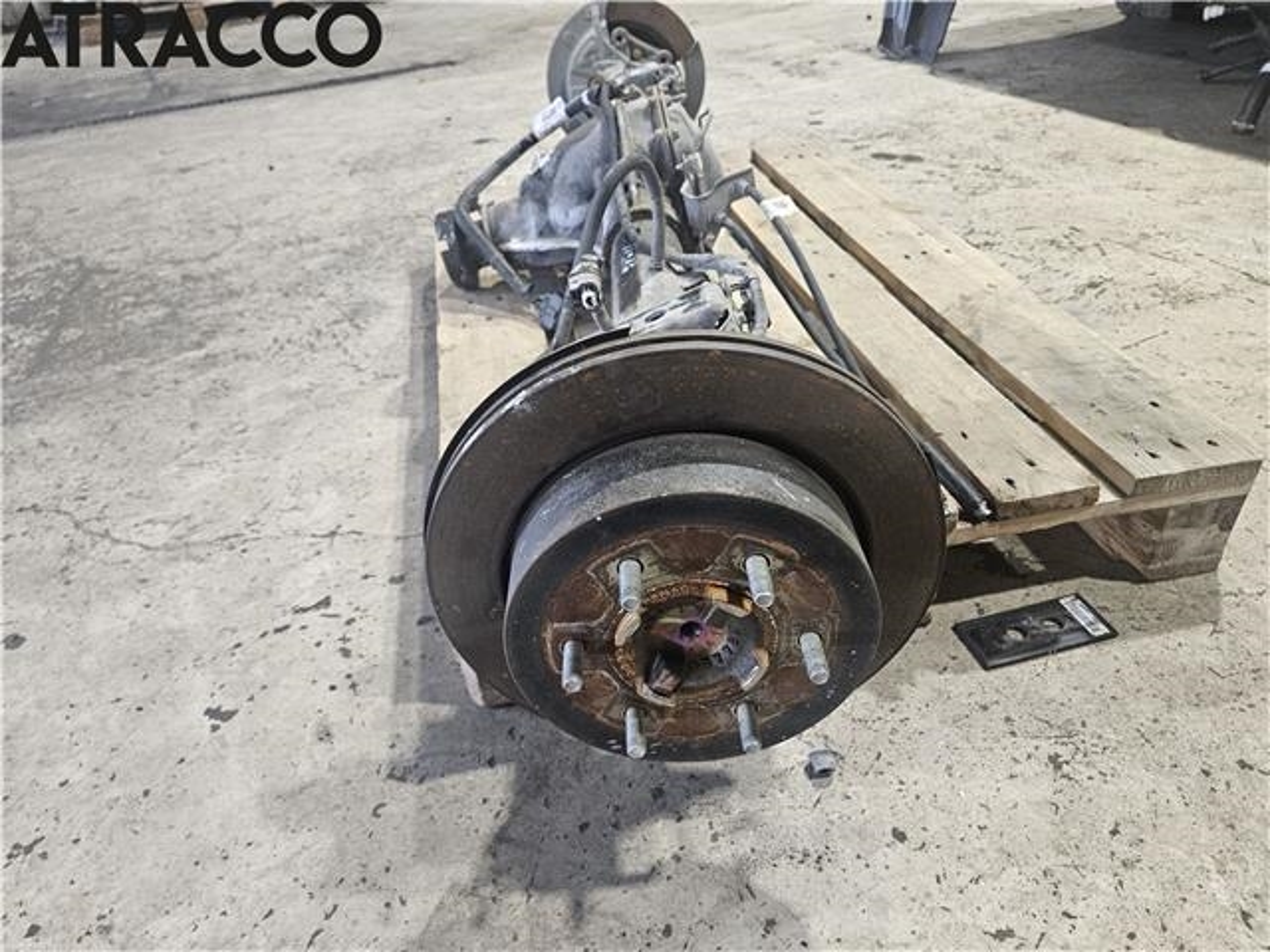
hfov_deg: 73.9
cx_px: 635
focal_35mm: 23
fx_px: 844
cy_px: 476
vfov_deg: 58.9
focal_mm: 5.4
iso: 250
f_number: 1.8
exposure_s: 1/100
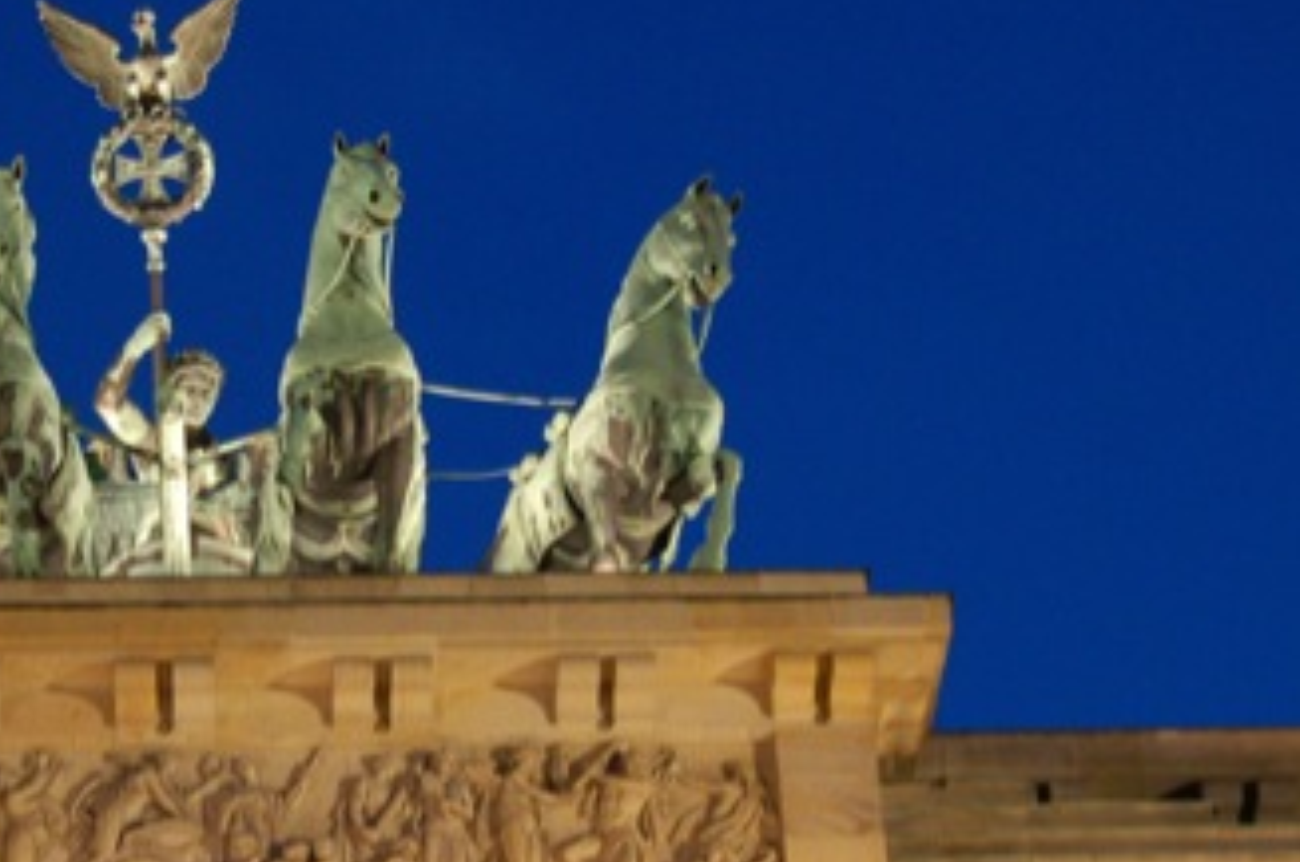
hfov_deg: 15.4
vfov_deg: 10.3
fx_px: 4759
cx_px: 191
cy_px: 705
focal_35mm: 132
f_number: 5.3
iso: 800
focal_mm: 45
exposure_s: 1/8
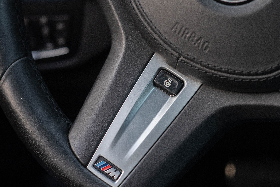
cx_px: 147
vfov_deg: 20.6
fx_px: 513
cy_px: 110
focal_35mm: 66
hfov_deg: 30.5
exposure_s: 1/250
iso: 1250
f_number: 4
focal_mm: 50
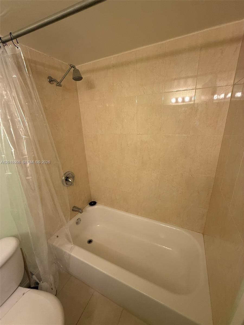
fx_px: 132
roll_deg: +2.6
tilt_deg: -16.8
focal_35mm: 14
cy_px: 162
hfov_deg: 85.7
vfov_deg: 102.1
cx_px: 122
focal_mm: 2.22
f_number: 2.2
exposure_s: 1/120
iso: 250
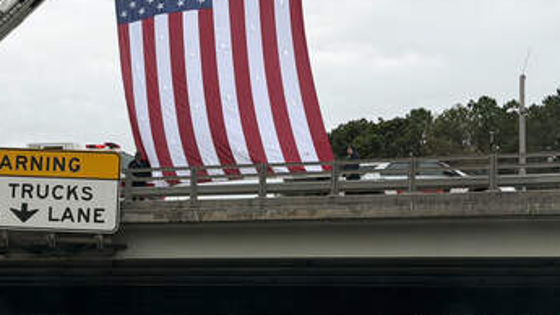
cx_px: 86
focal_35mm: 97
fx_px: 1440
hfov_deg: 21.6
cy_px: 209
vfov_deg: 12.5
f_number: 1.78
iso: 64
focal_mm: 6.76
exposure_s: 1/2577
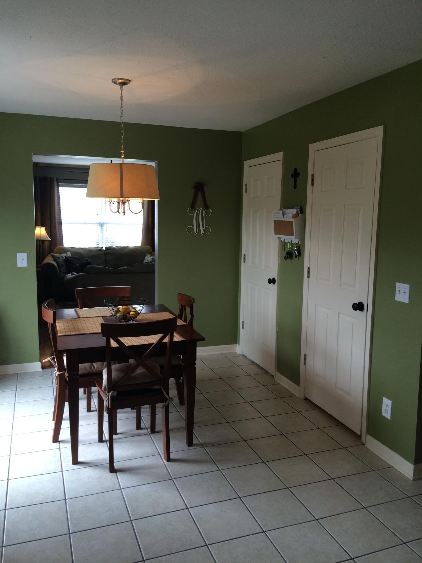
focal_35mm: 29
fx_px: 471
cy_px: 282
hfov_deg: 48.2
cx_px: 211
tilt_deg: -8.7
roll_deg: +0.2
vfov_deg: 61.7
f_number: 2.2
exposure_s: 1/120
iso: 64
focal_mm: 4.15
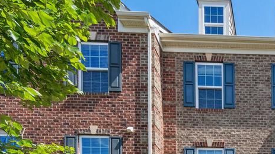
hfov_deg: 45.2
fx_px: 270
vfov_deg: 29.5
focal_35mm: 37
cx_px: 279
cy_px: 161
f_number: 8
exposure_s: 1/320
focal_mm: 16
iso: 200
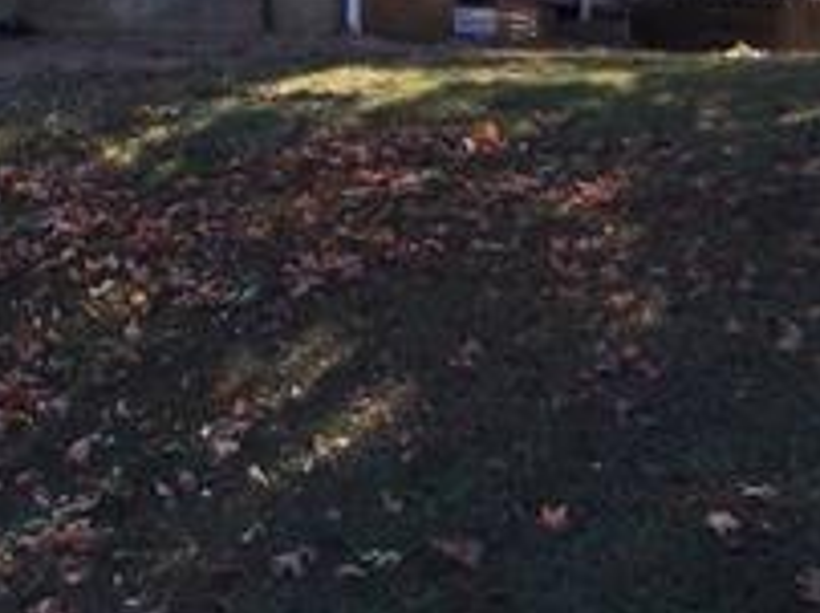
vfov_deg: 15.4
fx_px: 2177
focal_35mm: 92
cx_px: -179
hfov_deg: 20.0
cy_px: -154
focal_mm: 4.15
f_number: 2.2
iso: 25
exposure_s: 1/680
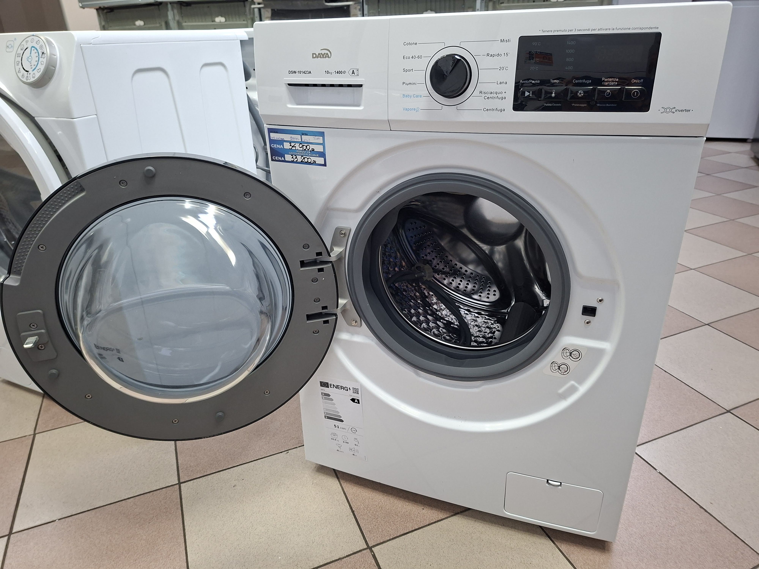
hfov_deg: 73.9
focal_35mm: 23
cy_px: 284
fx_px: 504
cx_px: 380
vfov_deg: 58.9
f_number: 1.8
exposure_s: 1/50
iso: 250
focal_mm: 5.54
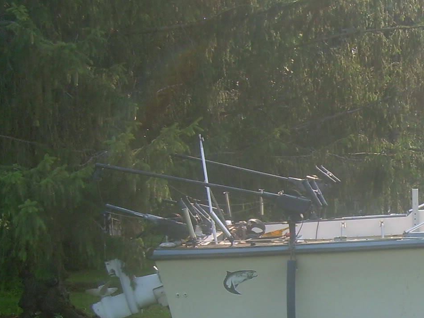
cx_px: 467
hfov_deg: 17.0
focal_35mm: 112
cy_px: 258
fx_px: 1372
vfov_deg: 13.2
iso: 50
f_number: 5
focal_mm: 7.7
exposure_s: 1/115
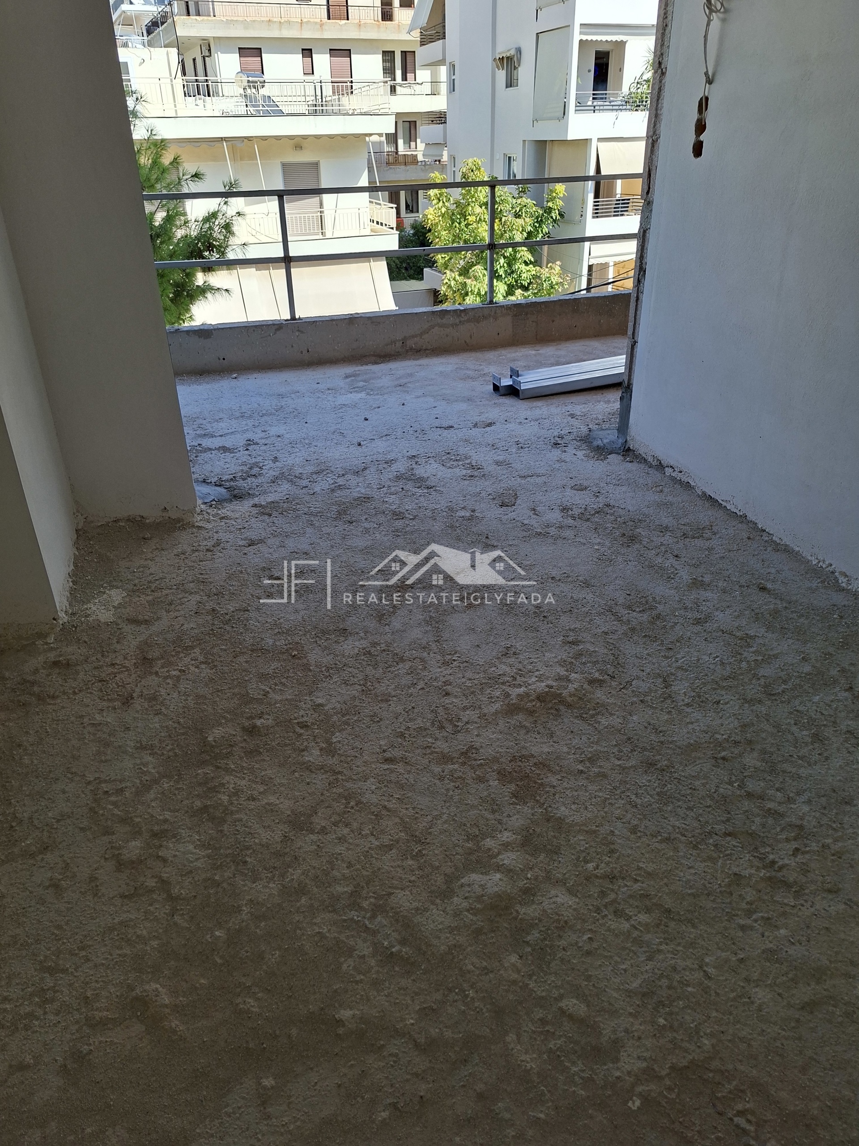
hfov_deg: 58.9
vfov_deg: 73.9
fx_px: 761
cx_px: 430
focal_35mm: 23
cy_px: 573
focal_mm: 5.54
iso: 50
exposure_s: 1/539
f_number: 1.8
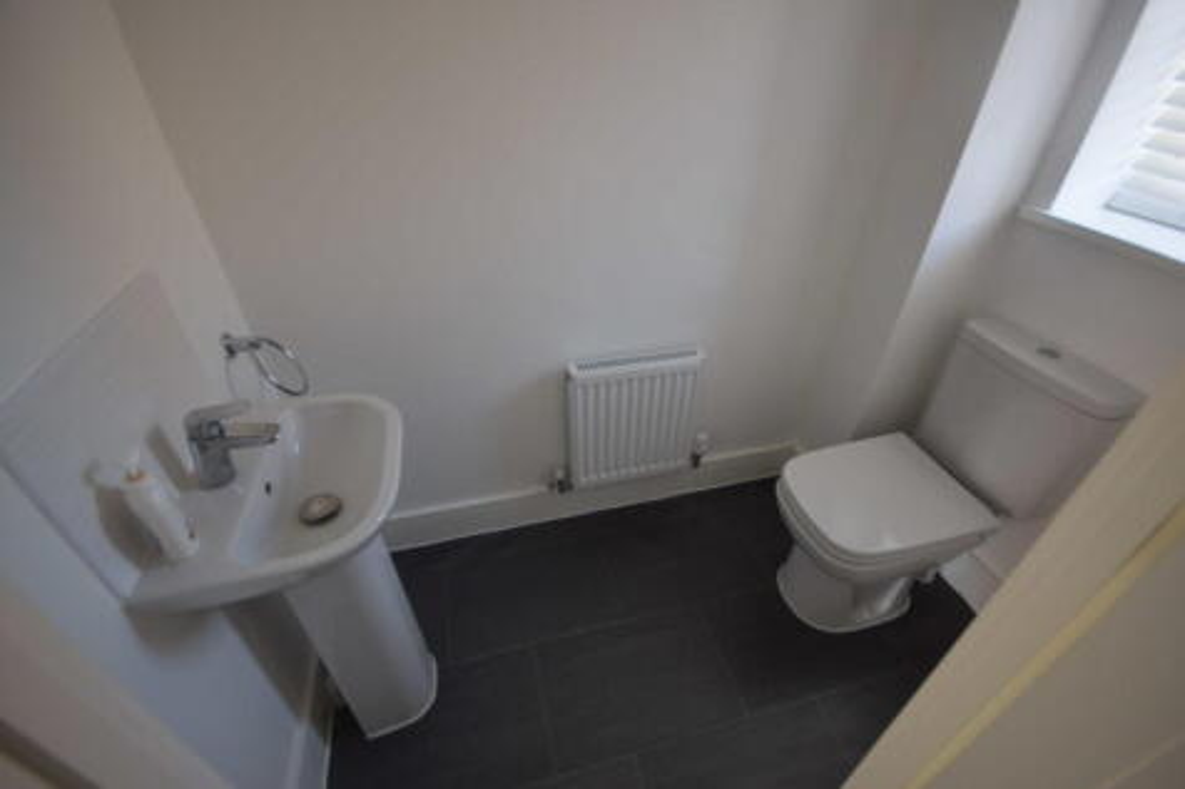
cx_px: 592
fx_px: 494
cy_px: 394
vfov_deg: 77.3
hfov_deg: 100.4
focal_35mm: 15
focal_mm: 10
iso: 200
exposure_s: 1/15
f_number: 4
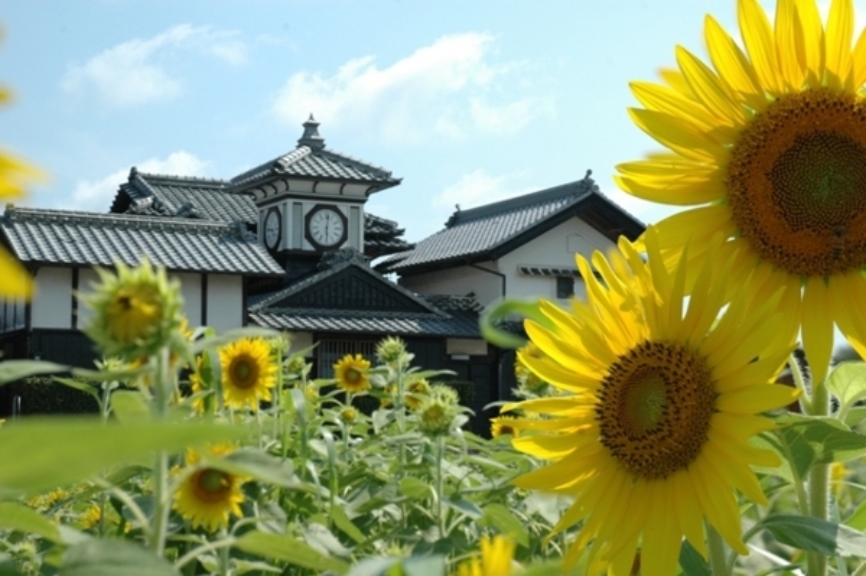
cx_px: 433
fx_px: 1586
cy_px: 288
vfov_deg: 20.6
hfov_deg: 30.5
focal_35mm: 66
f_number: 13
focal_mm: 44
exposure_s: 1/640
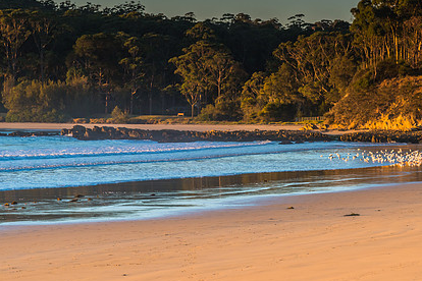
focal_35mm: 168
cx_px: 254
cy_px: 126
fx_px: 1969
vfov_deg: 8.2
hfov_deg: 12.2
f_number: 8
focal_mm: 120
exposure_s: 1/50
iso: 320
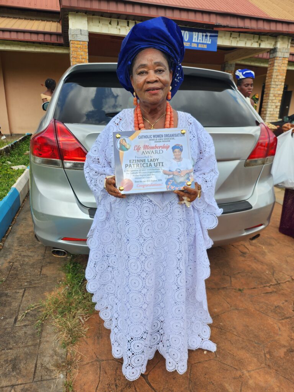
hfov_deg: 56.8
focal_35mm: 24
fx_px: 272
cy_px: 196
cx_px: 147
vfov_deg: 71.6
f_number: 1.8
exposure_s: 1/1238
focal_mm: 5
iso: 50
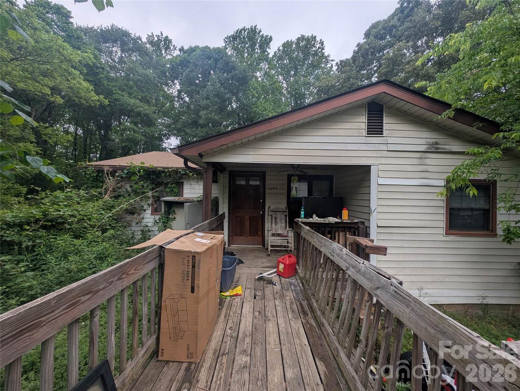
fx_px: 181
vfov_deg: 94.6
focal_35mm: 12
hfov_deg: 110.5
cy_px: 196
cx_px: 260
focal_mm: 2.23
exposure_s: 1/1044
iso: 31
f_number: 1.95
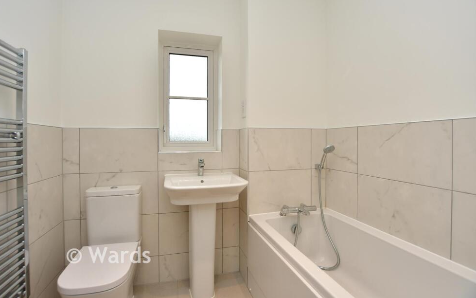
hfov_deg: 97.8
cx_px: 228
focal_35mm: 16
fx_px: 208
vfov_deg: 71.2
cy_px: 141
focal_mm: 10
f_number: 4.5
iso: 160
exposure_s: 1/80
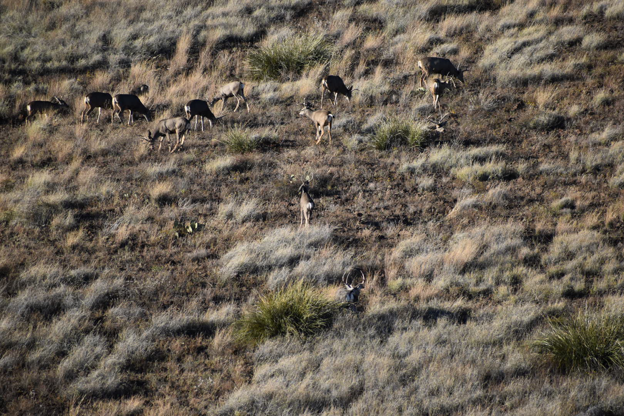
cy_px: 208
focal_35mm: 420
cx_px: 312
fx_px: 7279
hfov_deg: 4.9
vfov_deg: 3.3
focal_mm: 280
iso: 400
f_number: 6.3
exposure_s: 1/1000
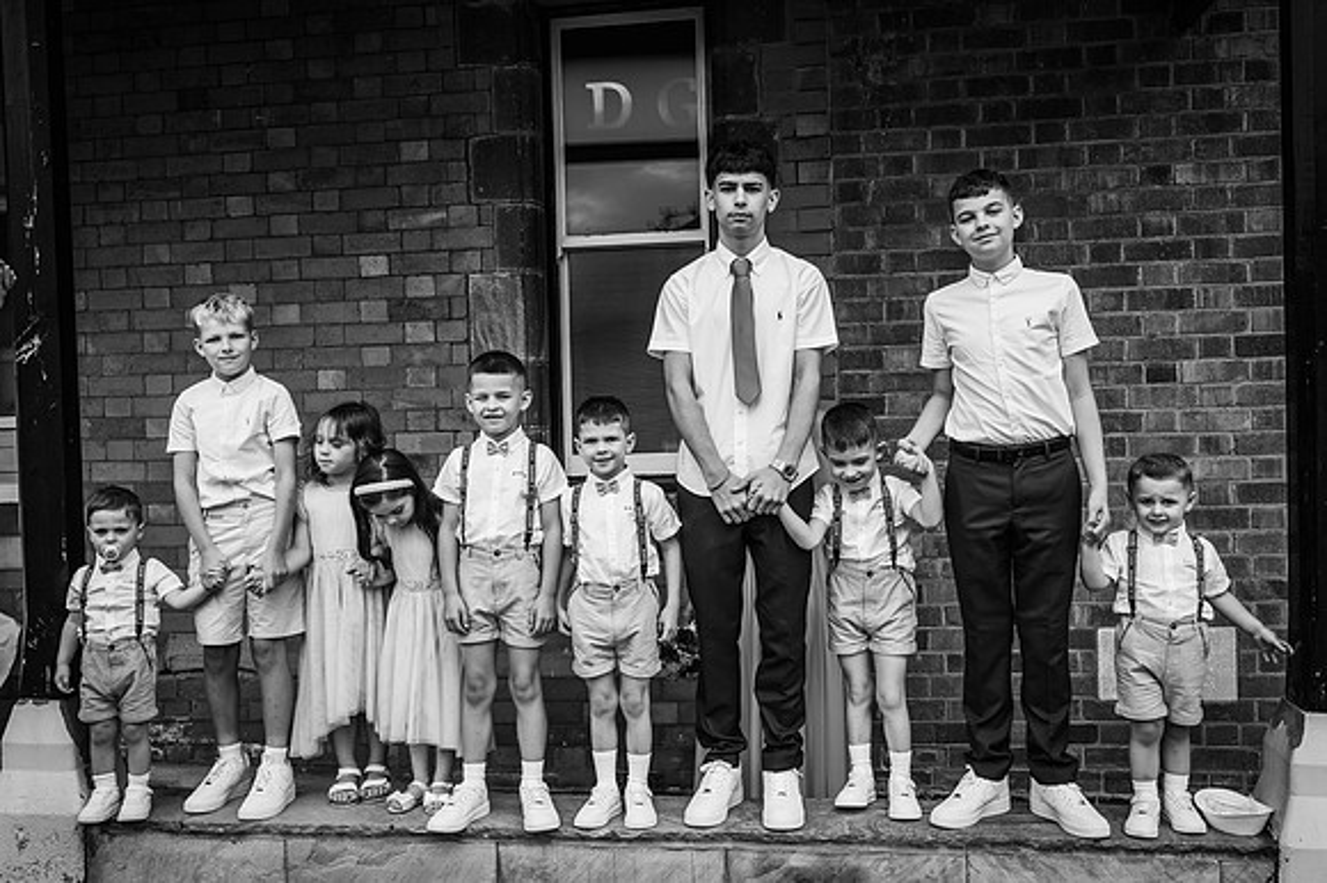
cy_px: 442
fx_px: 1289
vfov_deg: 37.8
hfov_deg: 54.5
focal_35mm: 35
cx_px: 664
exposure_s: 1/500
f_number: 4.5
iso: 100
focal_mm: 35
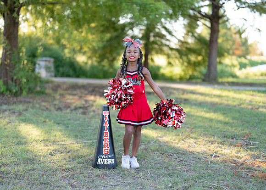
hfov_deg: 37.1
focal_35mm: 52
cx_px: 133
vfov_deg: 27.0
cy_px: 95
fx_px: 396
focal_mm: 50
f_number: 1.2
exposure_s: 1/800
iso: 100
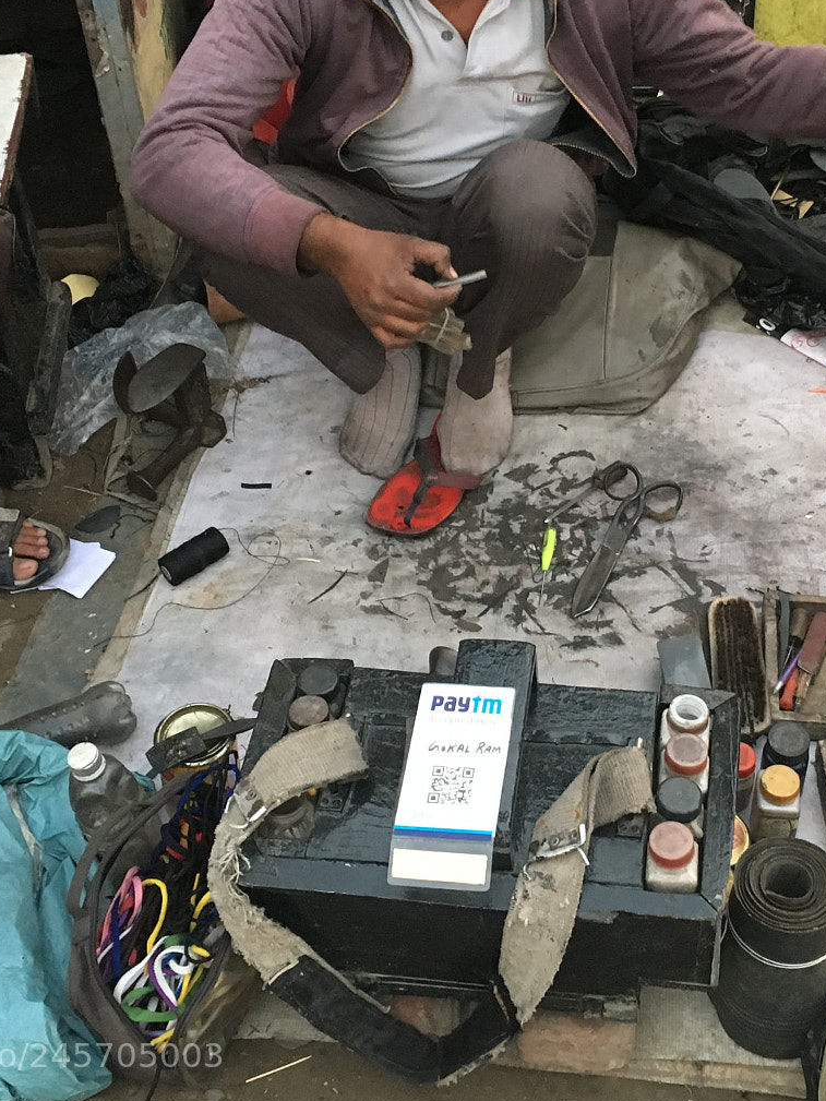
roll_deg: +2.4
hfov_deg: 31.4
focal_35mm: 46
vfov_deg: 41.2
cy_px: 487
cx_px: 525
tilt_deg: -44.3
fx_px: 1463
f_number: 2.2
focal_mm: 4.15
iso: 250
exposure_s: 1/33
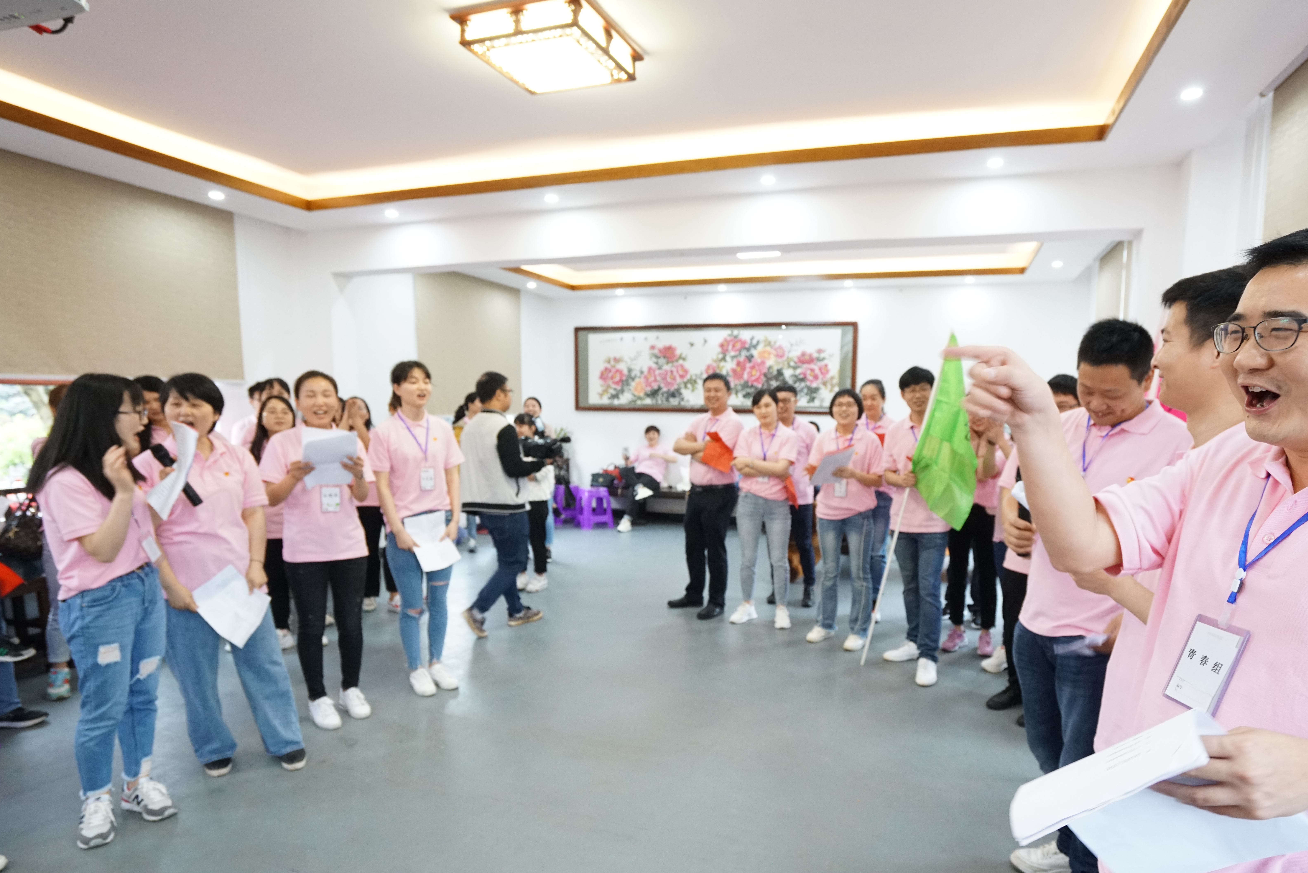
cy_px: 511
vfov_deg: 61.6
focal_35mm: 20
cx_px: 710
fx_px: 727
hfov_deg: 83.8
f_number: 4
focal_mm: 16
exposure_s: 1/60
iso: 2500
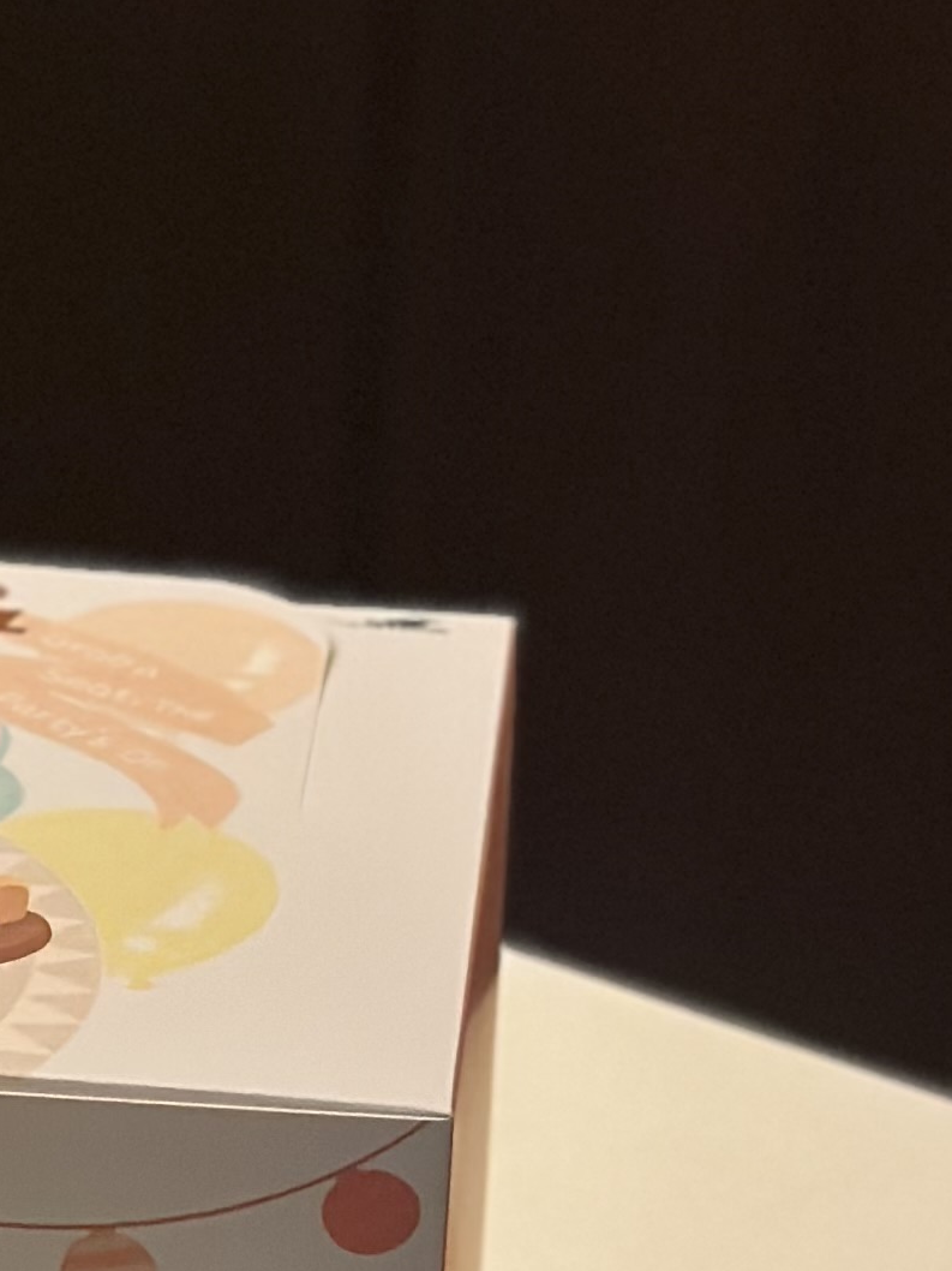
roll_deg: +0.8
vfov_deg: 10.8
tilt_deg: -25.6
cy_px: 938
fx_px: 6713
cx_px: -766
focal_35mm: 183
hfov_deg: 7.8
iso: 250
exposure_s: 1/40
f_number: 1.78
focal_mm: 6.86
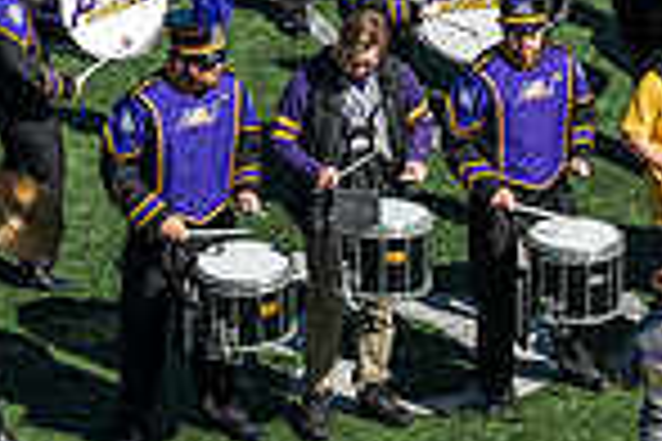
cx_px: 1036
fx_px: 10499
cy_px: 268
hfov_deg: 3.6
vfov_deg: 2.4
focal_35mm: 571
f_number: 4
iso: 100
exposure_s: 1/800
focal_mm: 145
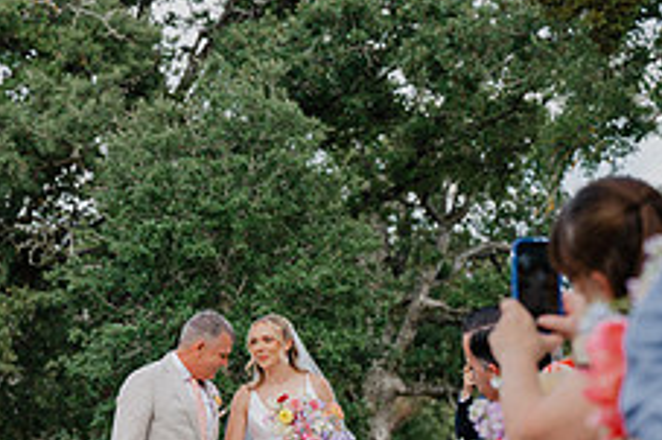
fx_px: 4336
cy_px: 434
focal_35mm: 236
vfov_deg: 5.8
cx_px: 184
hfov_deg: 8.7
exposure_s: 1/500
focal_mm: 70
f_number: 3.5
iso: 100
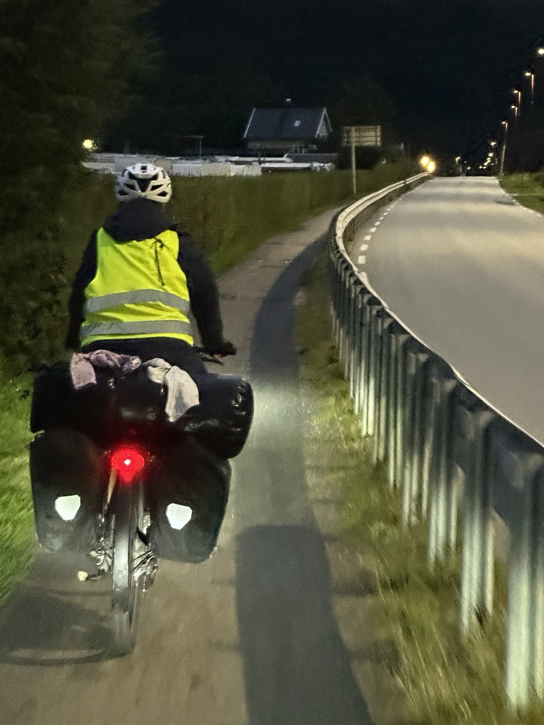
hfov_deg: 15.7
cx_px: 266
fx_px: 1969
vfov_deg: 20.9
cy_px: 349
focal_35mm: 94
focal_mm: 9
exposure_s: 1/25
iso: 2000
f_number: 2.8
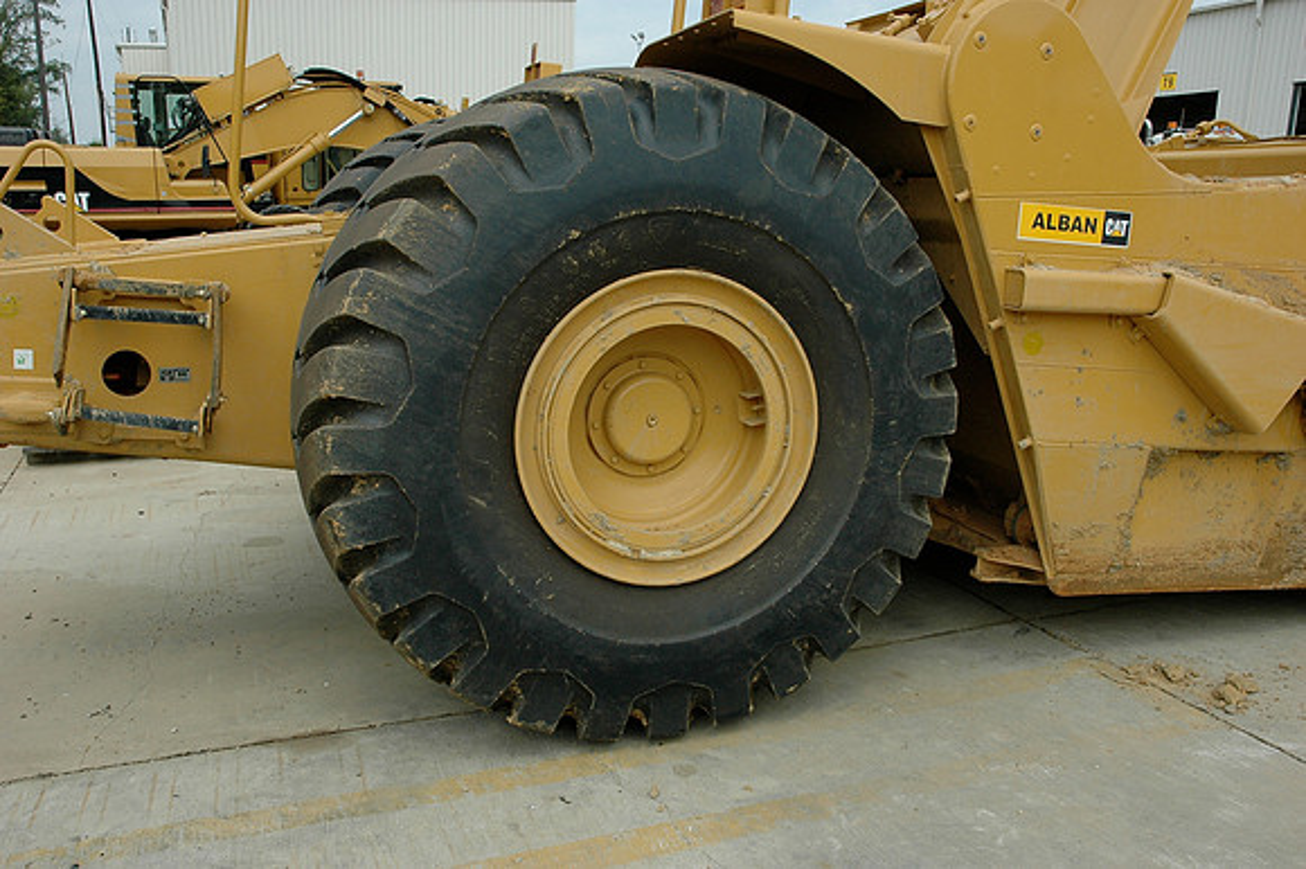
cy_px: 434
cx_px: 653
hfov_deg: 57.3
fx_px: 1196
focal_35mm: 33
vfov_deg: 39.9
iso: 400
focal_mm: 22
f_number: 10
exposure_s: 1/400
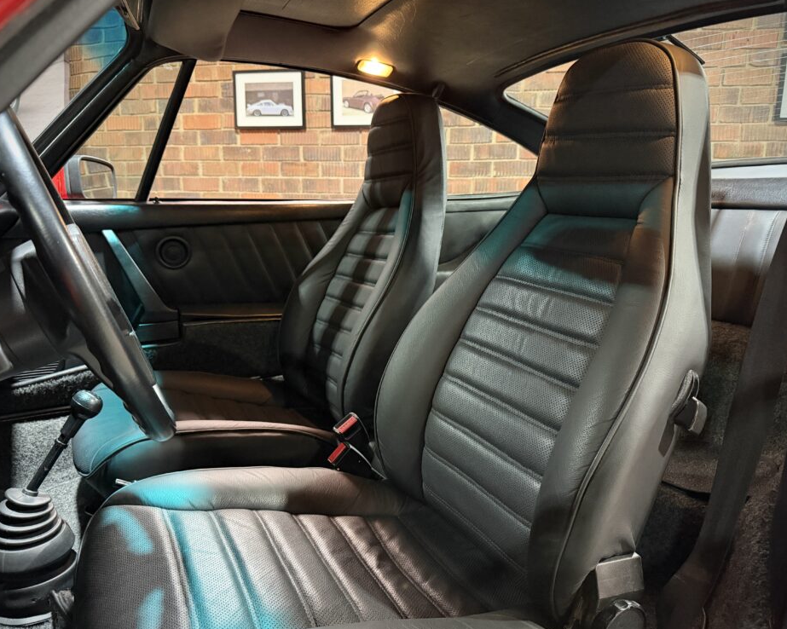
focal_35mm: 26
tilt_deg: -11.8
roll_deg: +0.1
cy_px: 320
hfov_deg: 66.0
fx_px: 605
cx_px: 385
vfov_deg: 54.9
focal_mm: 6.76
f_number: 1.78
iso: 1000
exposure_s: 1/33
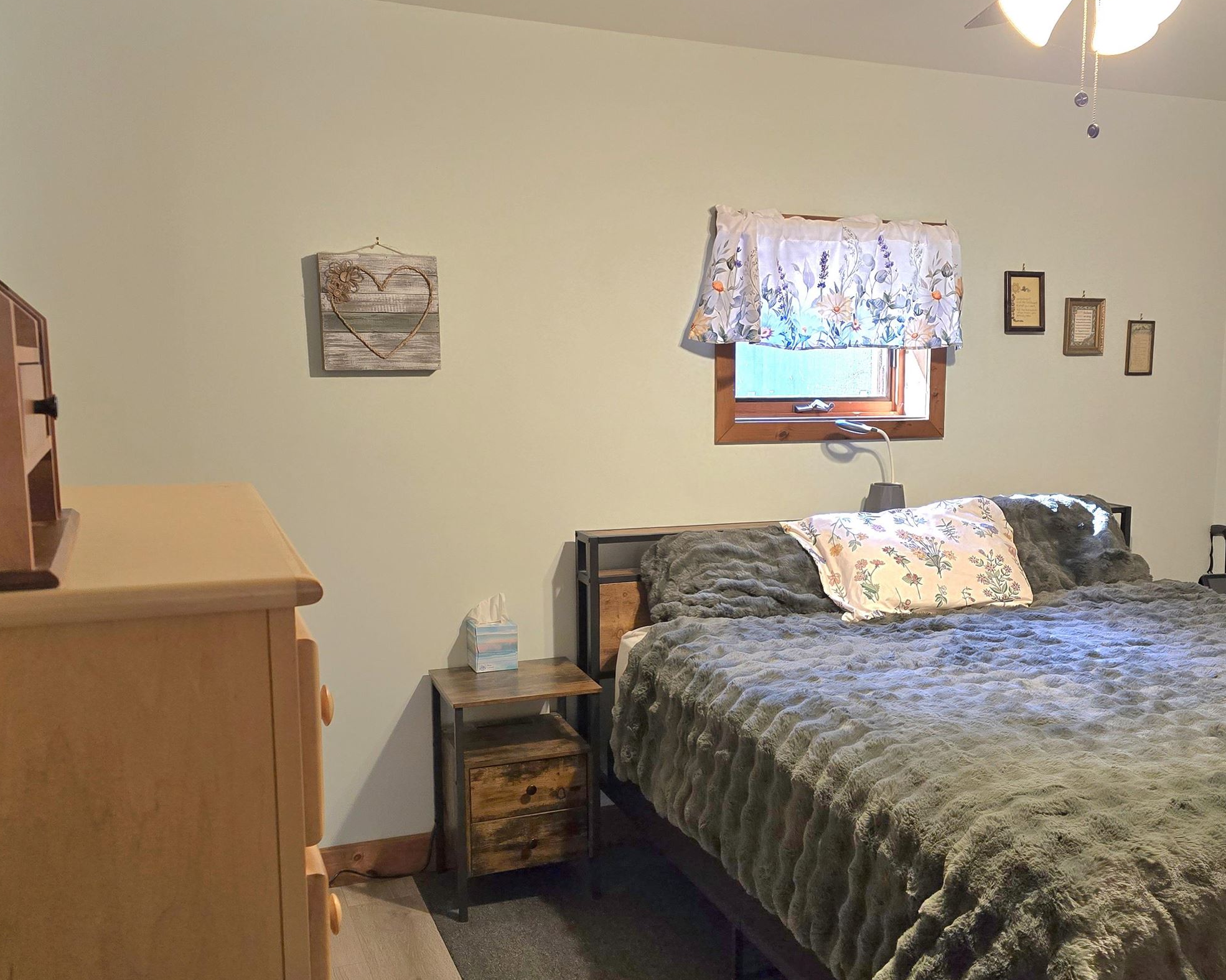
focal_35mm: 35
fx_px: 1270
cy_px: 548
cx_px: 759
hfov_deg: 51.1
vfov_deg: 42.2
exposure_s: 1/120
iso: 400
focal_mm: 6.3
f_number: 1.7
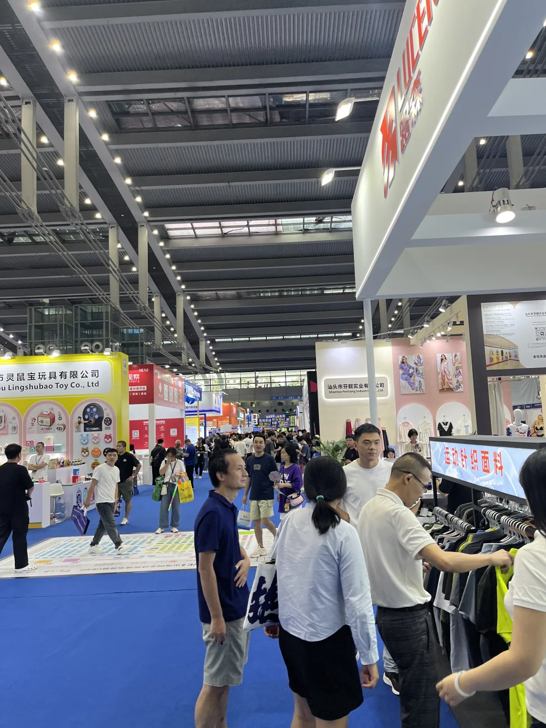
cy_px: 364
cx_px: 273
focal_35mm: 26
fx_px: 547
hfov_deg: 53.1
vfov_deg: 67.3
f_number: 1.6
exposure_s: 1/100
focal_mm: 5.1
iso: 80
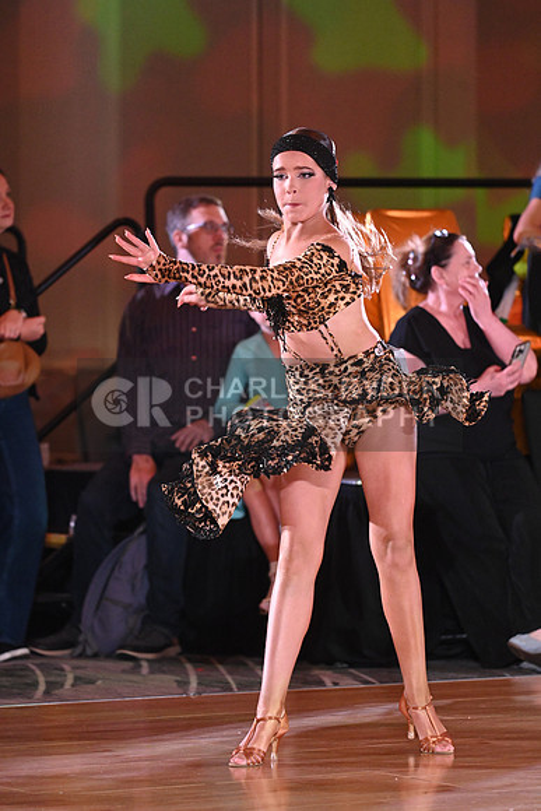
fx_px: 4505
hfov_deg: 6.9
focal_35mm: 200
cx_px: 270
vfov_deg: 10.3
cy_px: 406
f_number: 4.5
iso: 5000
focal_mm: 200
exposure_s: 1/400
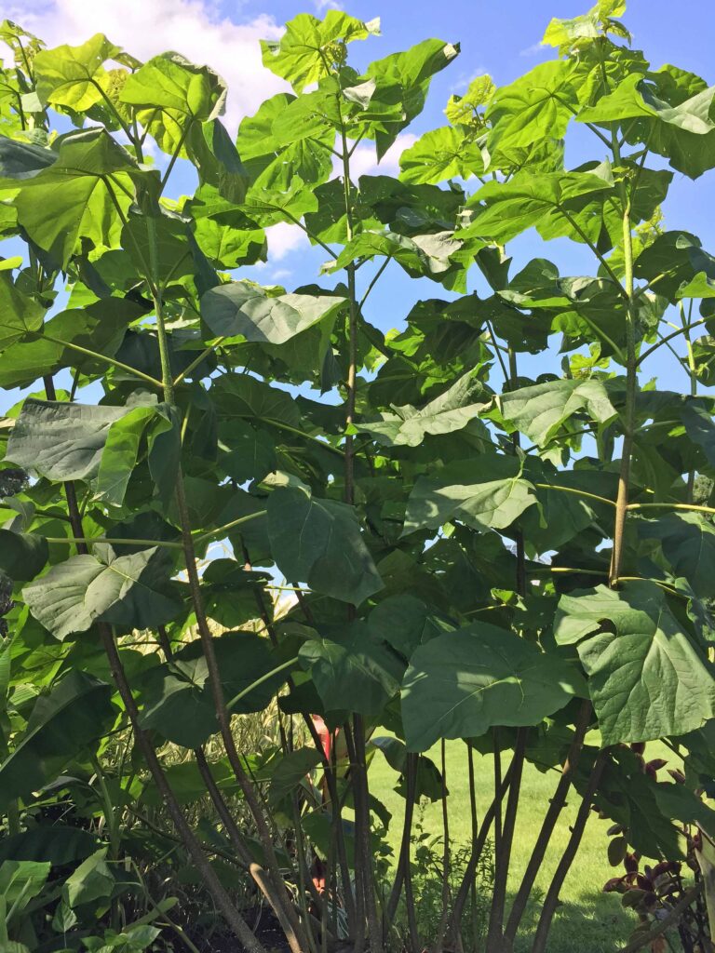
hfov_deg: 48.2
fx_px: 799
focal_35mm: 29
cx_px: 358
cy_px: 476
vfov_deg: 61.7
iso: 32
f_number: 2.2
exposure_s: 1/648
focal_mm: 4.15
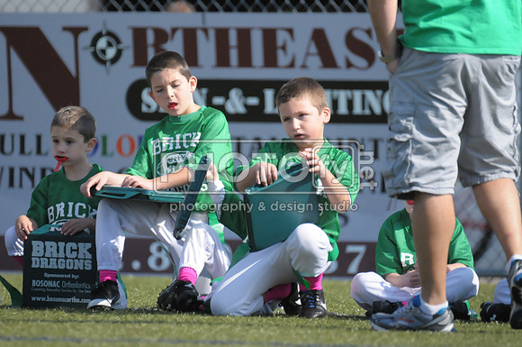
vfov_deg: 2.4
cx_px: 261
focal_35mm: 570
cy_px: 174
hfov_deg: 3.6
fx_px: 8253
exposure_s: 1/6400
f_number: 4
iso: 1600
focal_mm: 380
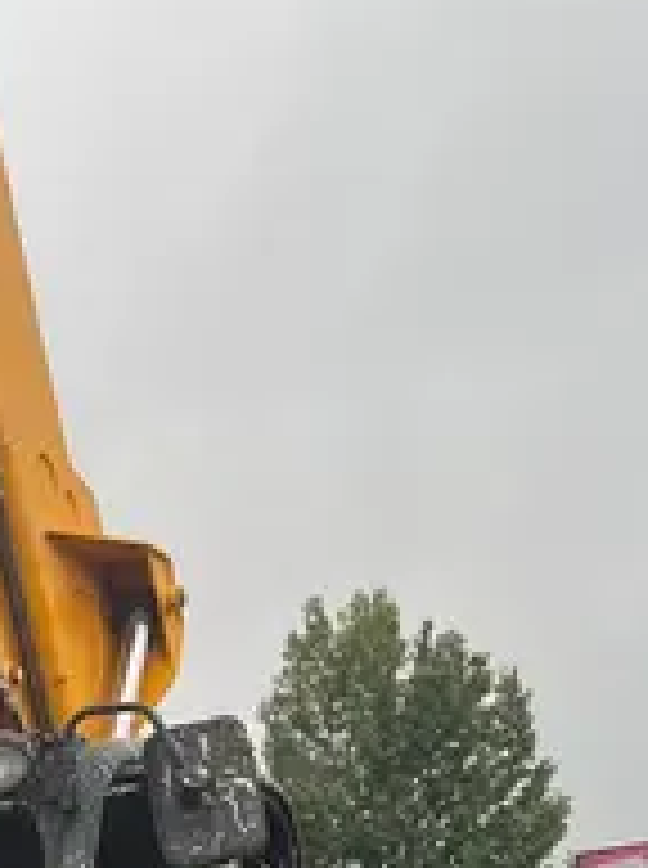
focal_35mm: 99
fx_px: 2479
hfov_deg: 13.3
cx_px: -540
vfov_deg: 18.0
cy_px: 1257
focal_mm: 5.1
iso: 40
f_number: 1.6
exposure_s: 1/154
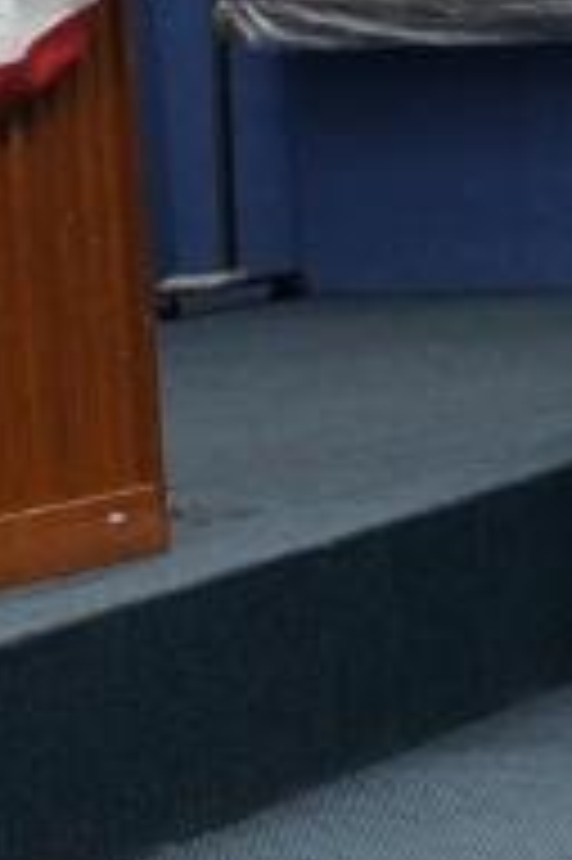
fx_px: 4799
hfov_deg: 6.8
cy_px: 36
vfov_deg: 10.2
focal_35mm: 201
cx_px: 32
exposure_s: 1/80
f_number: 5.6
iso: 1600
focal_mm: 32
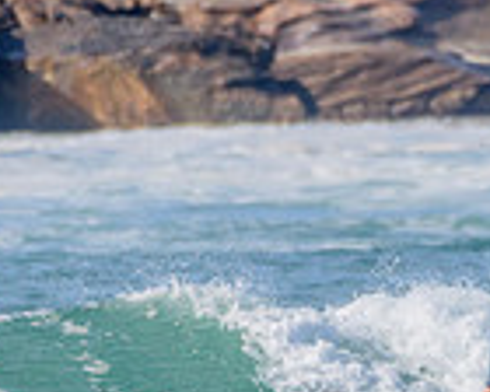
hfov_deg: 0.7
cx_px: 458
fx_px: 42172
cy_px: 415
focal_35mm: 2908
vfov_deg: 0.5
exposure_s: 1/2000
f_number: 5.6
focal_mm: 500
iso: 280
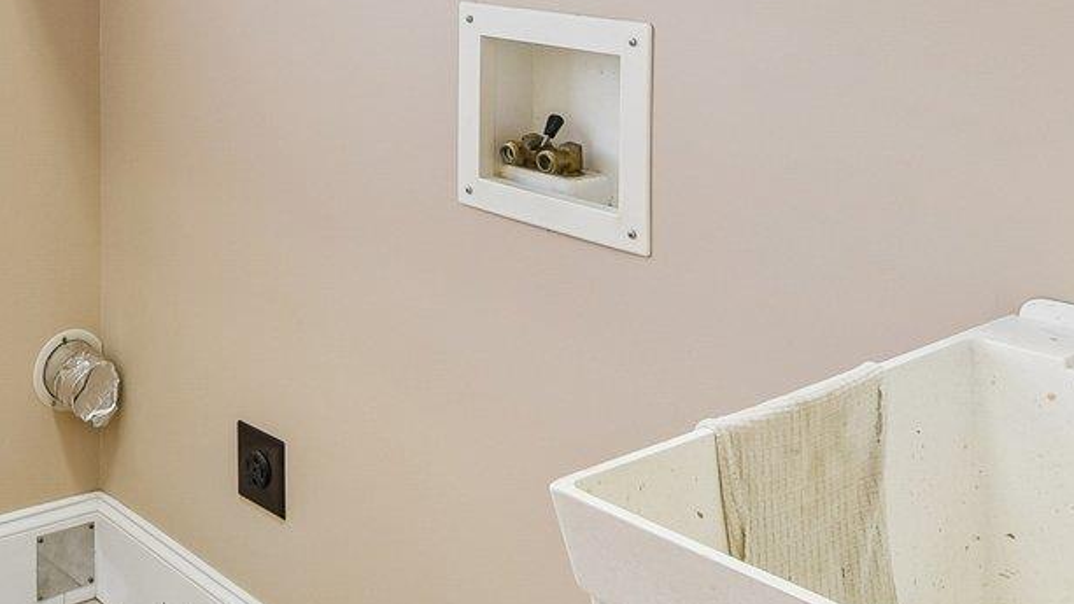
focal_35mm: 49
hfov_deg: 40.2
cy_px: -122
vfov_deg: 22.5
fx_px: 1396
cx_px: 194
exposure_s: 1/5
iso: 200
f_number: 11
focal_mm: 14
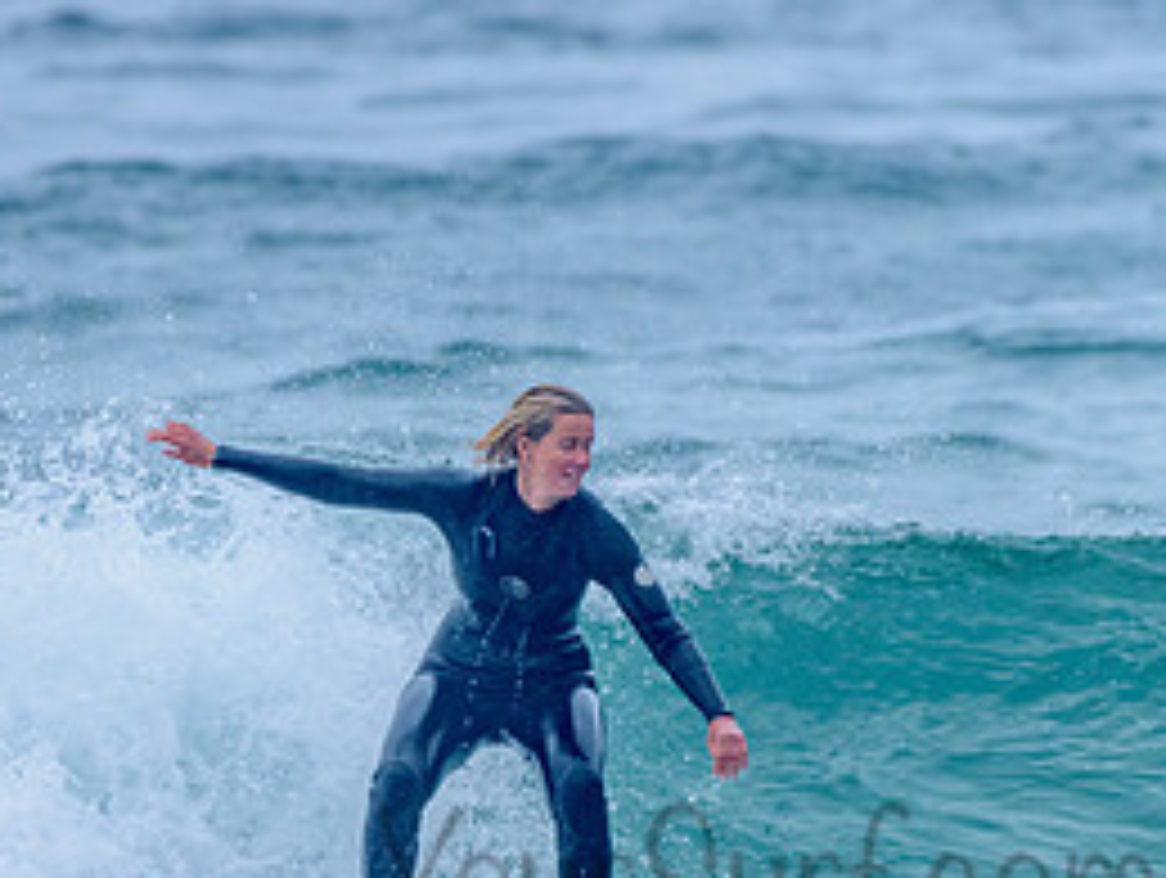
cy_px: 744
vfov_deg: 1.1
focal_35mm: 1350
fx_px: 45536
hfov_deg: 1.5
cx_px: 539
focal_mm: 500
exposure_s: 1/2000
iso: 800
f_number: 5.6
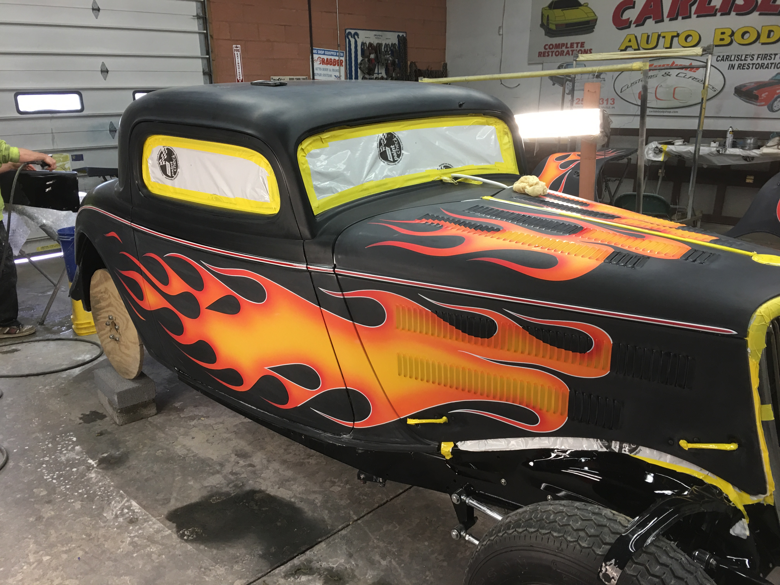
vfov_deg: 48.2
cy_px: 292
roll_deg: +1.2
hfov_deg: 61.7
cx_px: 390
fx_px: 653
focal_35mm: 29
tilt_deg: -15.3
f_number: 2.2
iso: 32
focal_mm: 4.15
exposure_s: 1/15
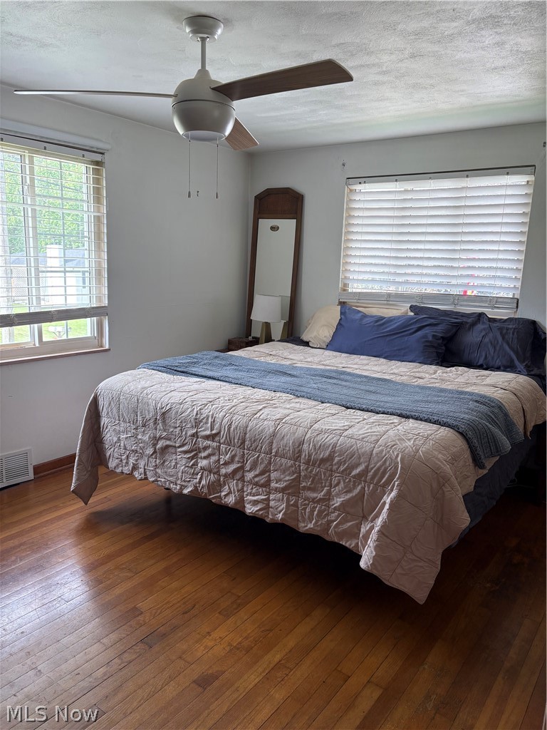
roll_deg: -2.3
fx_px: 548
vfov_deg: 67.3
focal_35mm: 26
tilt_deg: -10.6
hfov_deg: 53.1
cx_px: 274
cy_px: 365
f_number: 1.6
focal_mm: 5.96
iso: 80
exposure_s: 1/148
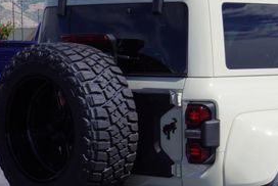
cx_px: 267
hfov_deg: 17.7
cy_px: 144
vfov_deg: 12.1
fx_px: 874
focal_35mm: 113
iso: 100
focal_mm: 32
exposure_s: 1/200
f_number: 11
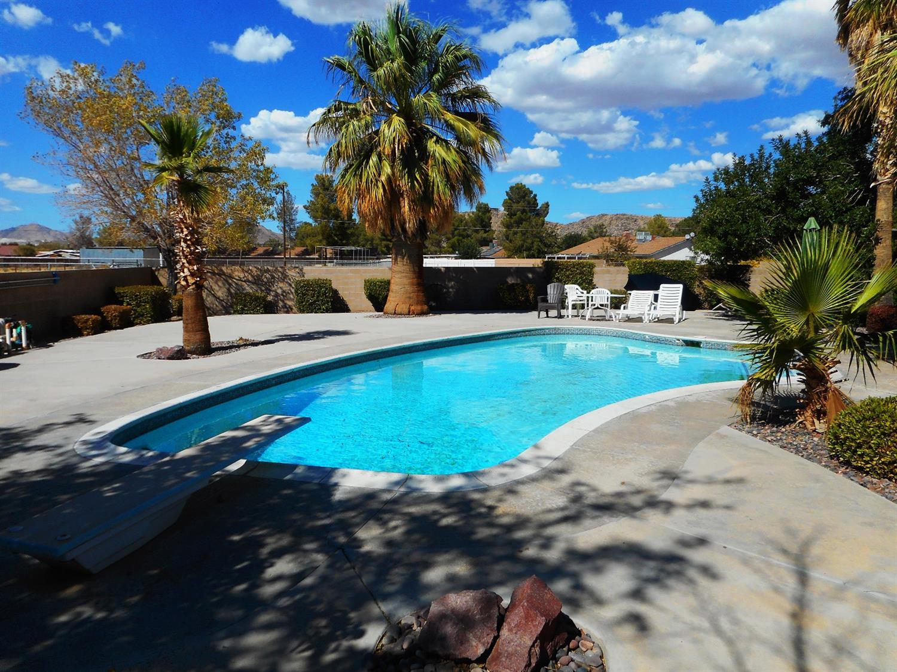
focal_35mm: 25
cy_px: 336
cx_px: 448
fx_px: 648
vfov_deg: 54.9
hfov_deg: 69.4
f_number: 3.7
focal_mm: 4.5
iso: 80
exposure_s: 1/1250
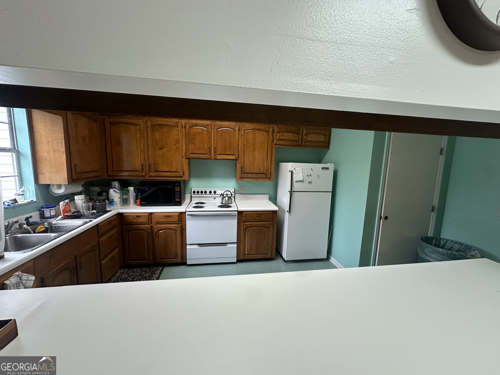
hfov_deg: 102.1
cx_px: 250
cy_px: 188
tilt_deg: -7.4
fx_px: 202
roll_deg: -1.1
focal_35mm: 14
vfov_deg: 85.7
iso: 200
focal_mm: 2.22
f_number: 2.2
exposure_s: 1/60
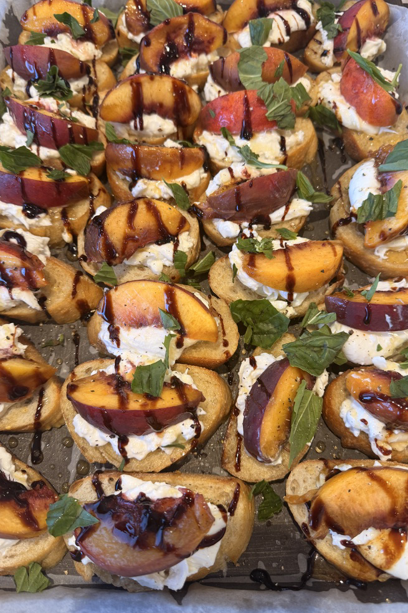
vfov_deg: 69.4
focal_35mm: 26
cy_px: 297
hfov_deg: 49.5
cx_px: 204
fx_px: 442
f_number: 1.78
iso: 125
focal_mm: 6.76
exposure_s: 1/120
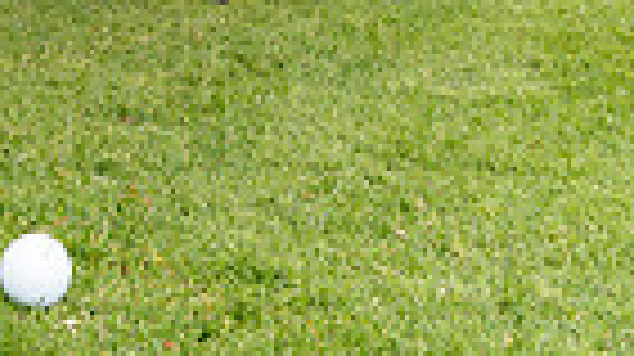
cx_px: 40
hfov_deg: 19.6
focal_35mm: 107
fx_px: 1797
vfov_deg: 9.9
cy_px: -505
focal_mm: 32
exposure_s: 1/250
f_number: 5.6
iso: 100
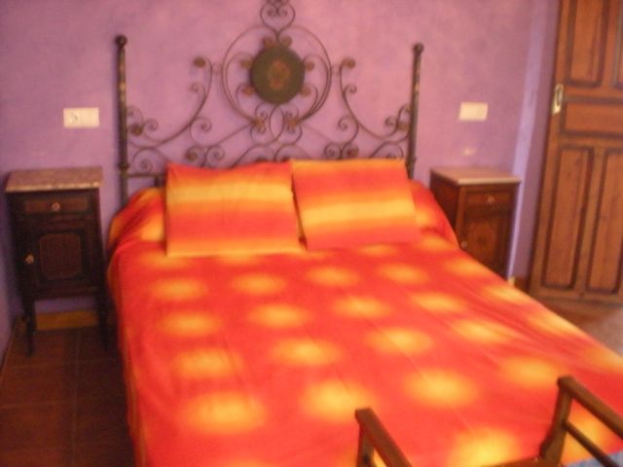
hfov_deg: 49.0
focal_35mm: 38
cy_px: 234
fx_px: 684
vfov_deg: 37.7
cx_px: 312
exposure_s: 1/4.1
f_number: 3.1
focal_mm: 6.3
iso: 800
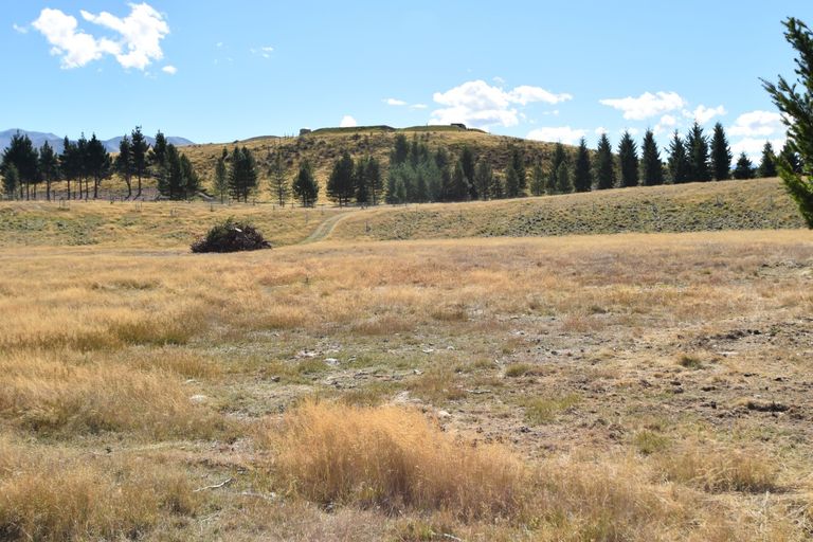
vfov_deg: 36.9
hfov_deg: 53.1
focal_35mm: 36
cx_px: 406
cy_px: 271
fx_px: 813
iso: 200
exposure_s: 1/400
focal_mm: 24
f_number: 10
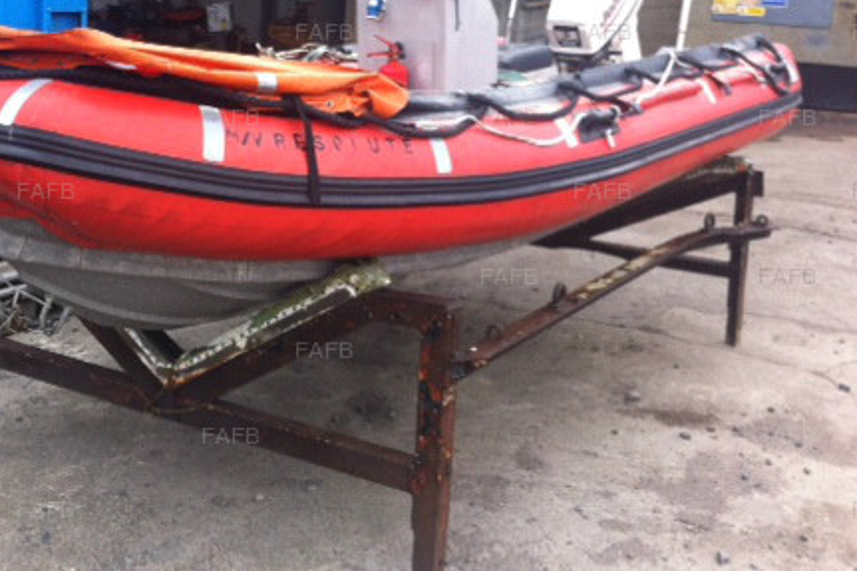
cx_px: 354
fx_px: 1285
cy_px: 159
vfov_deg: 24.8
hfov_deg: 36.8
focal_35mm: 54
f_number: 2.8
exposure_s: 1/120
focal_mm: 3.85
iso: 100
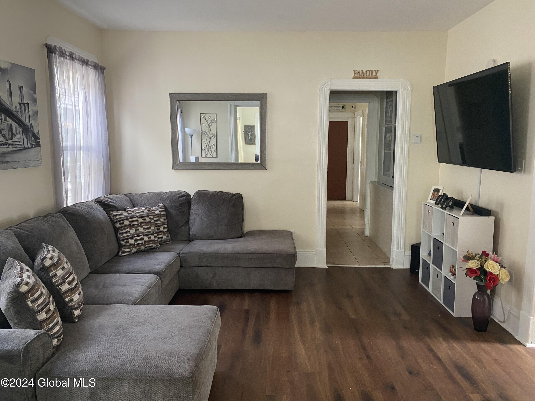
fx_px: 402
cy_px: 200
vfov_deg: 53.1
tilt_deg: -10.3
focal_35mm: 26
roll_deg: +0.8
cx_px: 268
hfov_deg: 67.3
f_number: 1.8
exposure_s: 1/60
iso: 320
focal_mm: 4.25
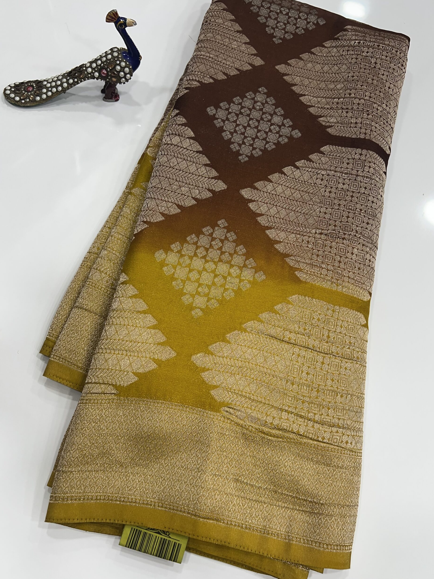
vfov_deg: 65.3
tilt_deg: -65.1
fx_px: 451
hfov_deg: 51.4
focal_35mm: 27
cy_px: 292
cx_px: 216
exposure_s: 1/100
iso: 40
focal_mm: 5.7
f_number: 1.5
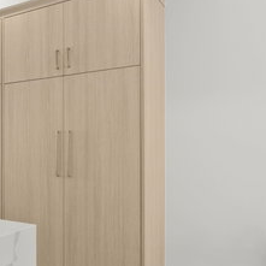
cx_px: -124
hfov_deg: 28.7
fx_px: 348
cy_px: 151
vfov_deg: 41.8
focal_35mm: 40
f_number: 10
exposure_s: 1/13
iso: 400
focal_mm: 13
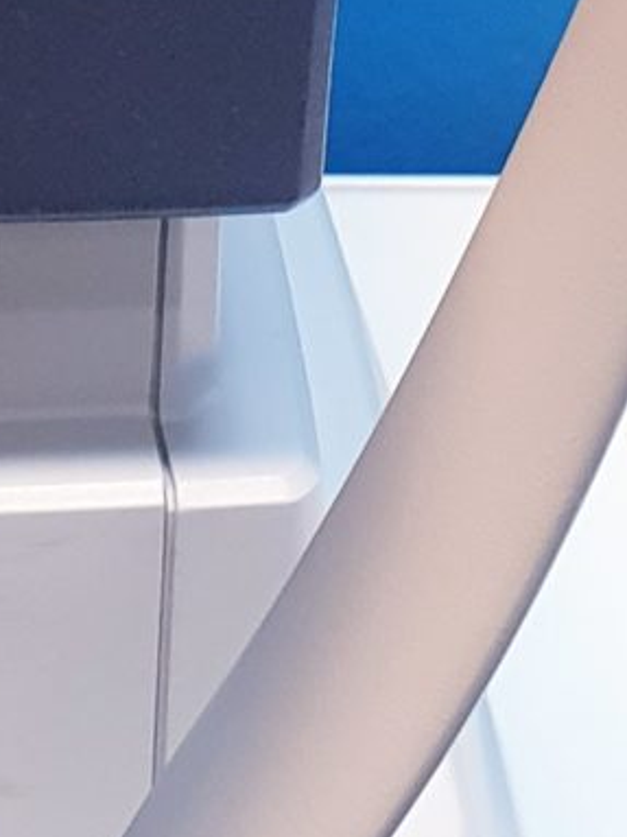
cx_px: -385
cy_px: -581
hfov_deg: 8.3
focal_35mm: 174
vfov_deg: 10.8
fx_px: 4205
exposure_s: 1/50
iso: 160
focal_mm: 4.3
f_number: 2.4
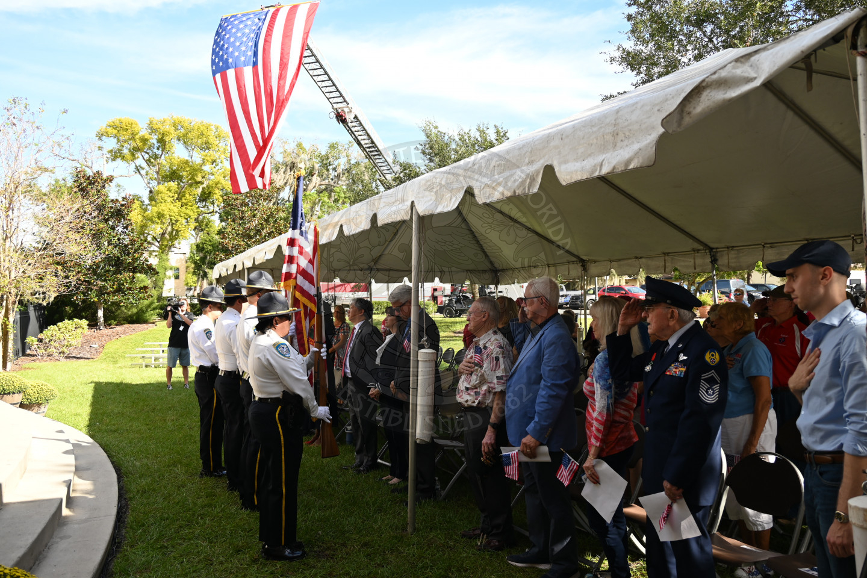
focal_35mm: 28
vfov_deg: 46.4
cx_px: 434
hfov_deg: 65.5
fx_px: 674
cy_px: 289
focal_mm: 28
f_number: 5.6
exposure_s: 1/250
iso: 180
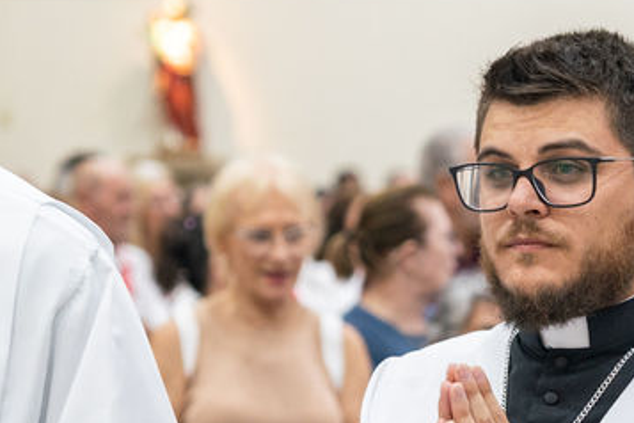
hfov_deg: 12.1
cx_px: 396
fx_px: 2994
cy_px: 326
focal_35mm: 170
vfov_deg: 8.1
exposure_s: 1/100
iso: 1600
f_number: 2.8
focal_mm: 59.2
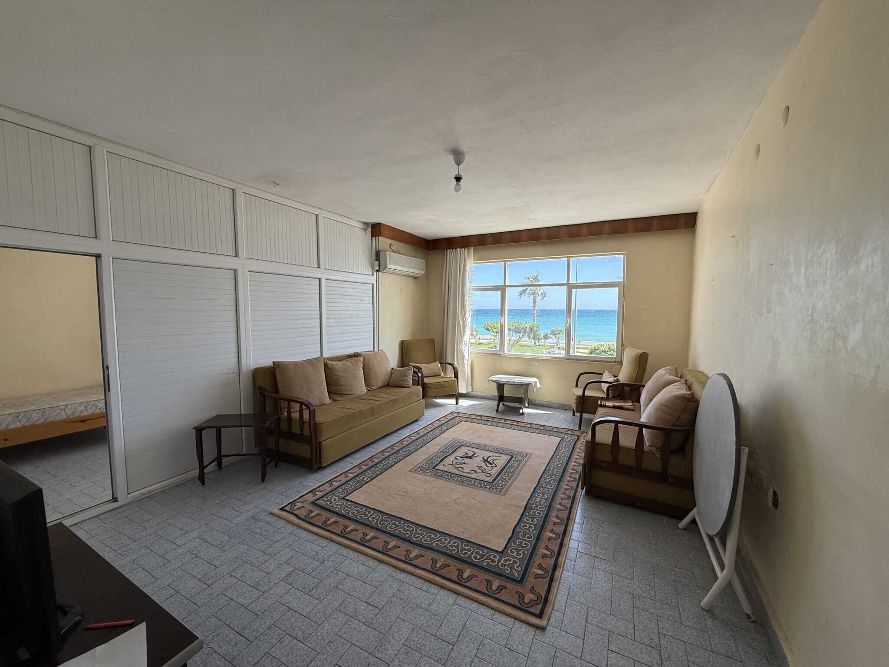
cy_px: 334
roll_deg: -0.5
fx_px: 360
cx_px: 444
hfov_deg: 102.1
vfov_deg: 85.7
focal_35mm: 14
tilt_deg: -3.7
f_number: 2.2
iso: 64
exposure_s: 1/465
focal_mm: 2.22
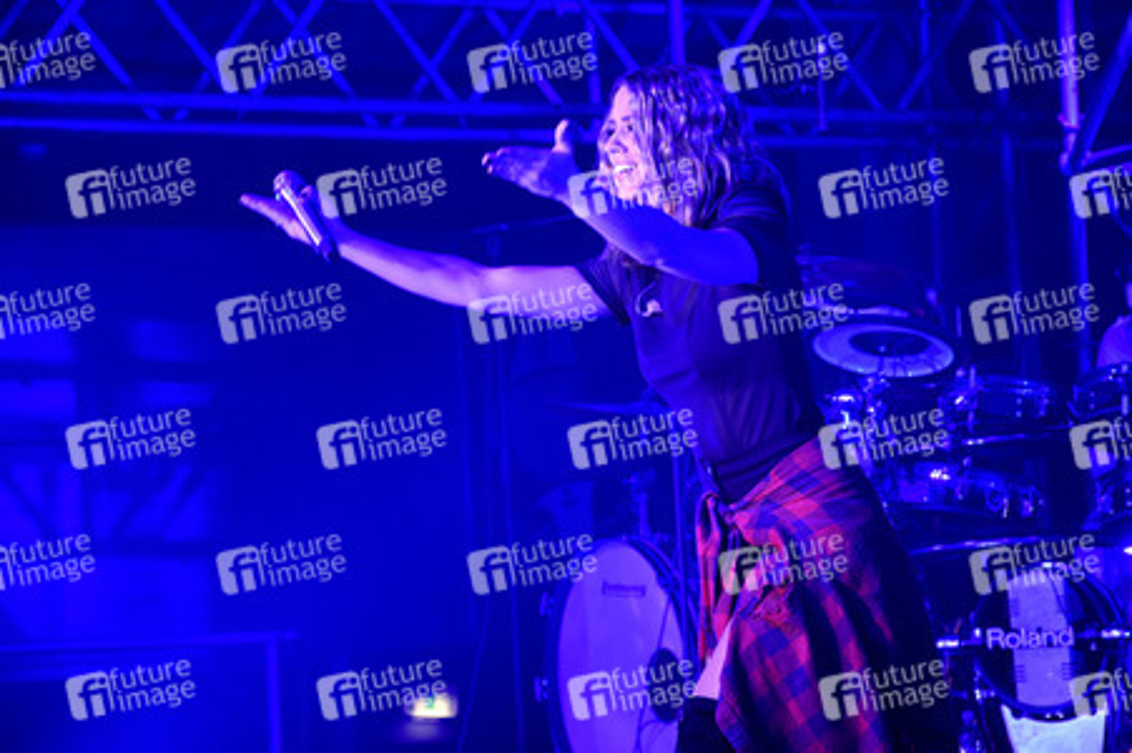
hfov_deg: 13.7
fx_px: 4713
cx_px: 566
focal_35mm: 150
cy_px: 376
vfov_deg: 9.1
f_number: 5.6
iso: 1600
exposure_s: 1/125
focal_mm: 100
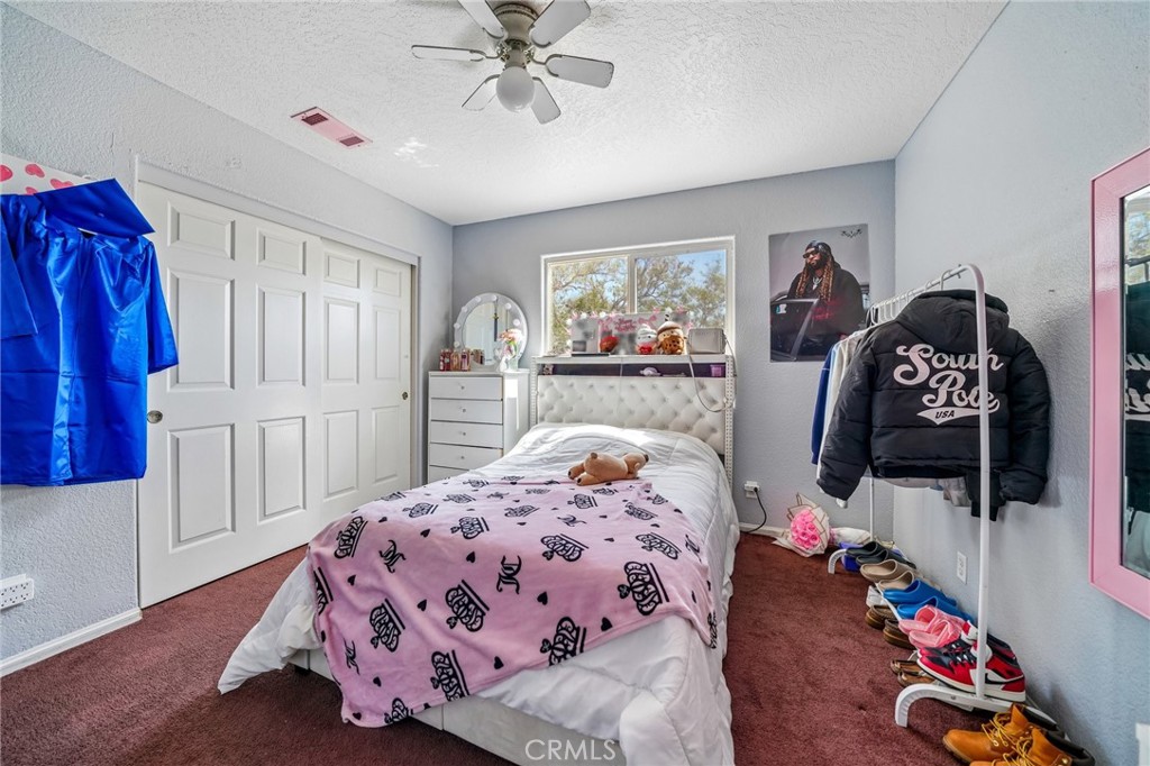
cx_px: 575
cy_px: 383
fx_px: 383
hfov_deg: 112.6
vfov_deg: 90.0
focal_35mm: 12
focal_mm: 12
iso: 160
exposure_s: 1/30
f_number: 6.3
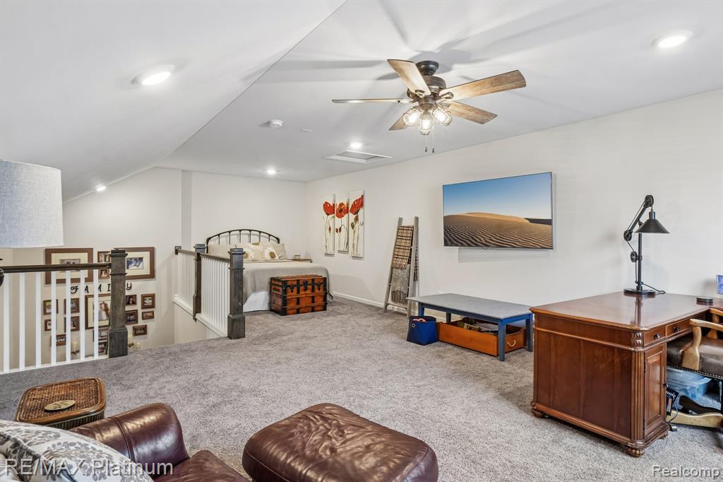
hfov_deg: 90.0
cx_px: 362
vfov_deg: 67.3
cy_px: 241
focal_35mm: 18
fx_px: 361
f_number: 9.5
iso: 400
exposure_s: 1/6
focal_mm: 12
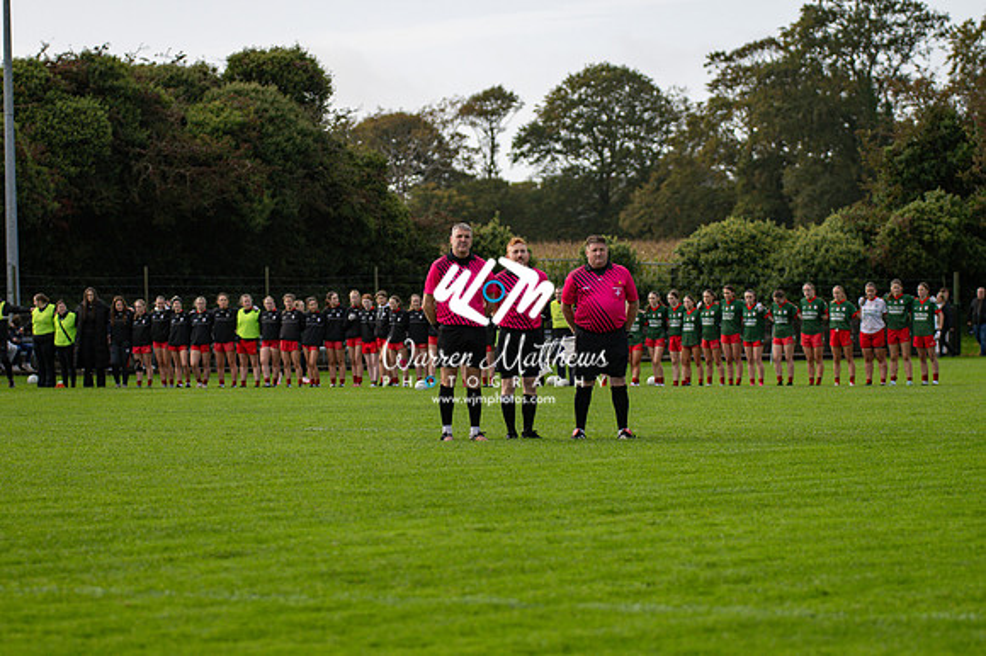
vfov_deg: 7.3
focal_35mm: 187
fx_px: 5119
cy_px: 328
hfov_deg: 11.0
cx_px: 493
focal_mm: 125
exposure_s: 1/3200
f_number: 2.8
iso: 160
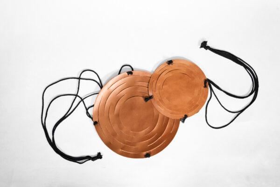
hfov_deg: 40.0
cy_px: 94
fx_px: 385
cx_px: 140
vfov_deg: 27.3
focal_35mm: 50
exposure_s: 1/40
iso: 400
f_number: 5.6
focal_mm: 33
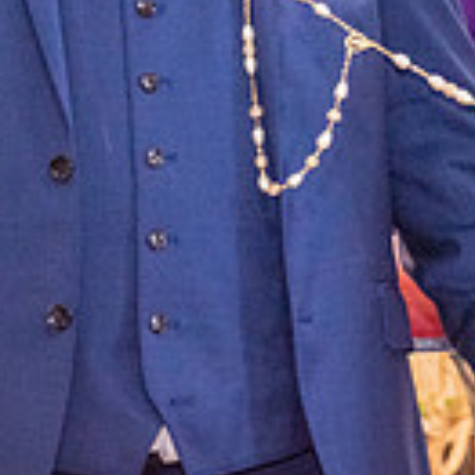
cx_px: 581
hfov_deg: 2.9
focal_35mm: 614
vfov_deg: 2.8
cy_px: -272
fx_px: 9532
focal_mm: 140
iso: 2000
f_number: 2.8
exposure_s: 1/160
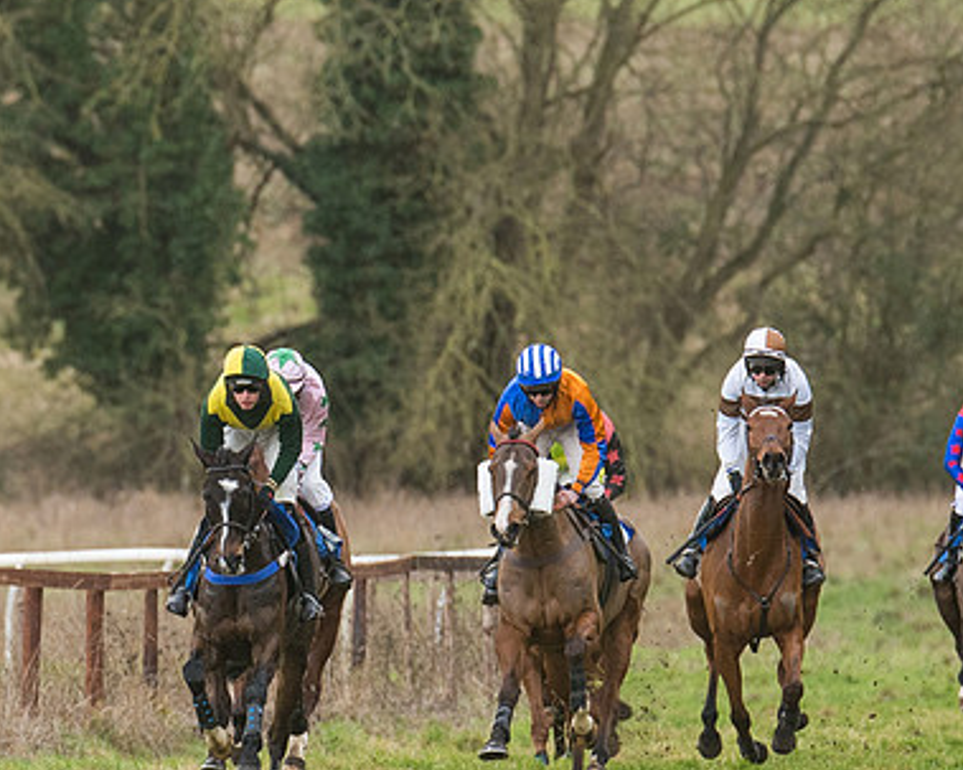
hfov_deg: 2.1
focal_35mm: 941
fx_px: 26813
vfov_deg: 1.6
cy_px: 389
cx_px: 294
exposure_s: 1/1000
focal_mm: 300
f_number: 4
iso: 800
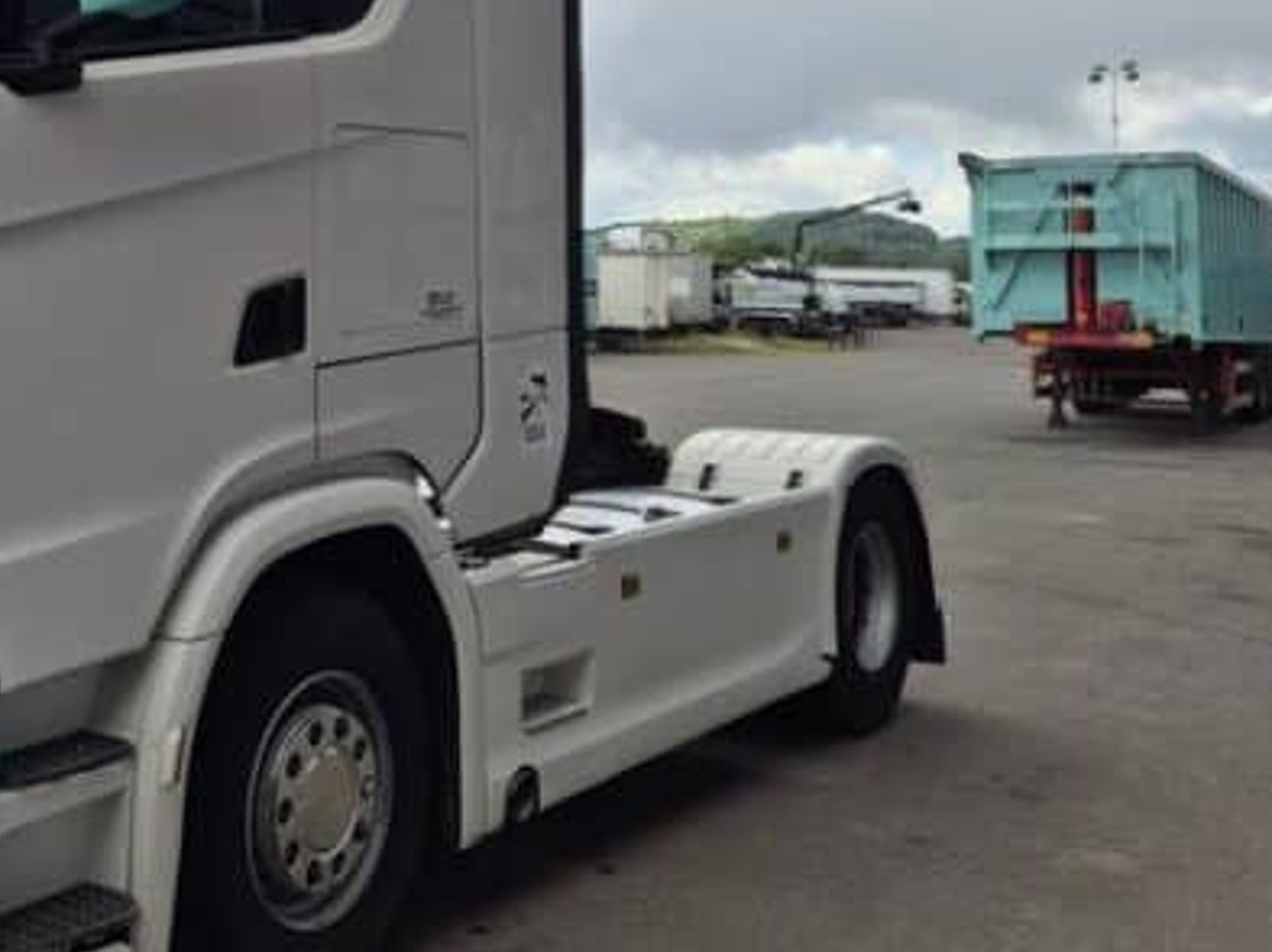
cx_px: 155
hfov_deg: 39.4
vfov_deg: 31.5
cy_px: 227
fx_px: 1652
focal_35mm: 45
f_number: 1.8
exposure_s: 1/1968
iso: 25
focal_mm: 5.4
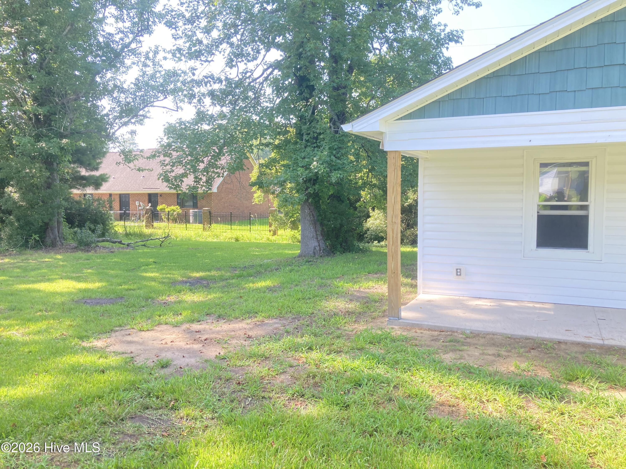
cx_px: 313
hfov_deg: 63.4
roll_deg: -0.5
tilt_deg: -4.3
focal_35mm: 28
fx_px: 506
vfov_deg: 49.7
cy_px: 234
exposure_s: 1/121
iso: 20
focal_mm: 3.99
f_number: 1.8
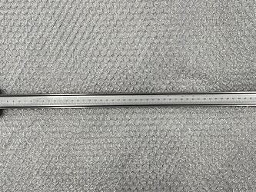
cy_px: 96
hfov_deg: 38.1
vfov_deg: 29.1
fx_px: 370
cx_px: 148
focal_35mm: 50
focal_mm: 5.1
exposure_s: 1/121
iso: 64
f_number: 1.6
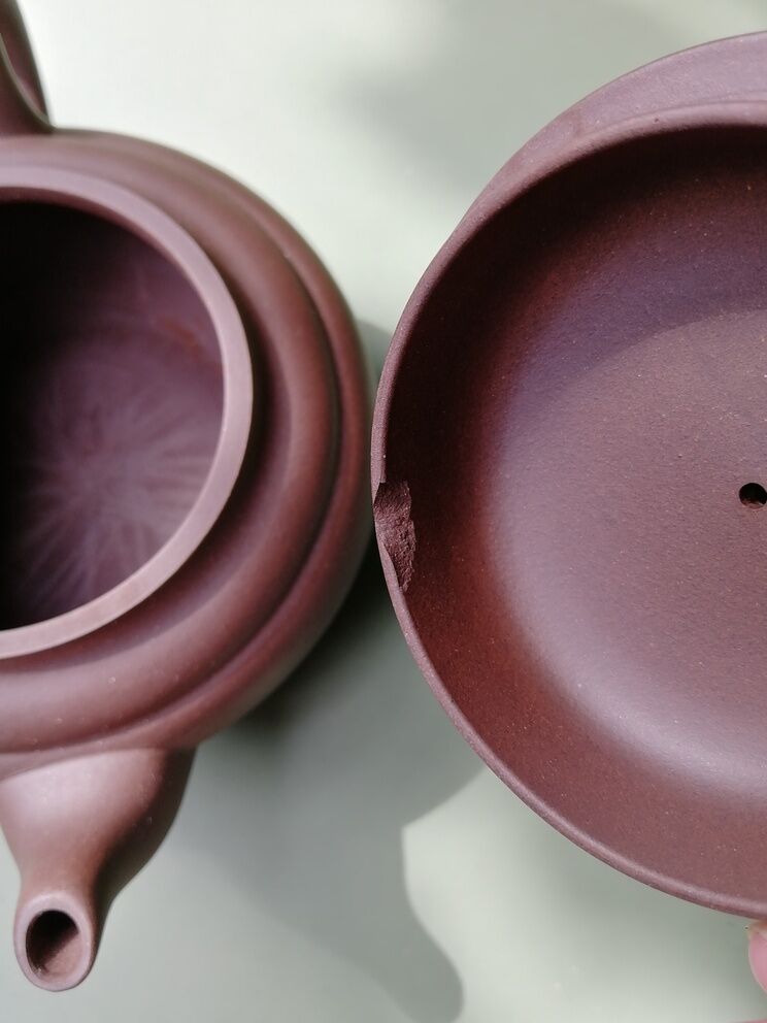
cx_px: 384
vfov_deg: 65.3
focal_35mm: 27
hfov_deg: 51.4
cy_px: 512
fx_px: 798
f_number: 2.2
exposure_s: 1/109
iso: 50
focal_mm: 3.95
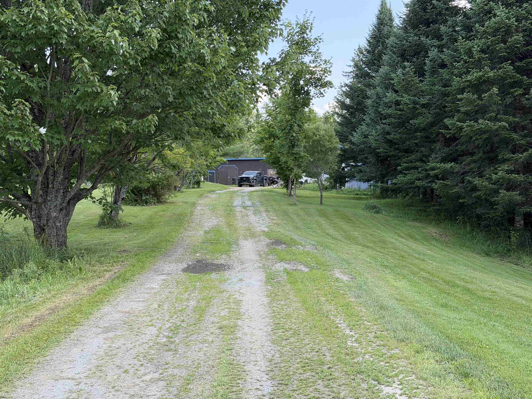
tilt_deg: -1.3
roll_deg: +0.6
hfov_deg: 39.7
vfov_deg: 30.3
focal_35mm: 48
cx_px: 266
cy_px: 200
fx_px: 738
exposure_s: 1/917
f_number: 1.78
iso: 100
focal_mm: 6.76
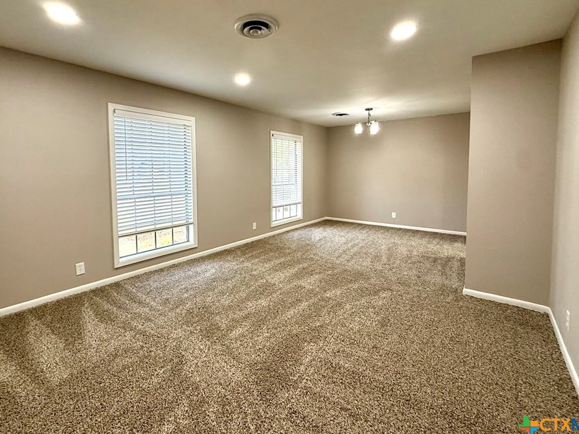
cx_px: 266
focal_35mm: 17
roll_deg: +0.3
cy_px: 186
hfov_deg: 90.9
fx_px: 284
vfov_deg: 74.3
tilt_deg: -3.3
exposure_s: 1/120
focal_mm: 2.22
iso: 200
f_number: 2.2
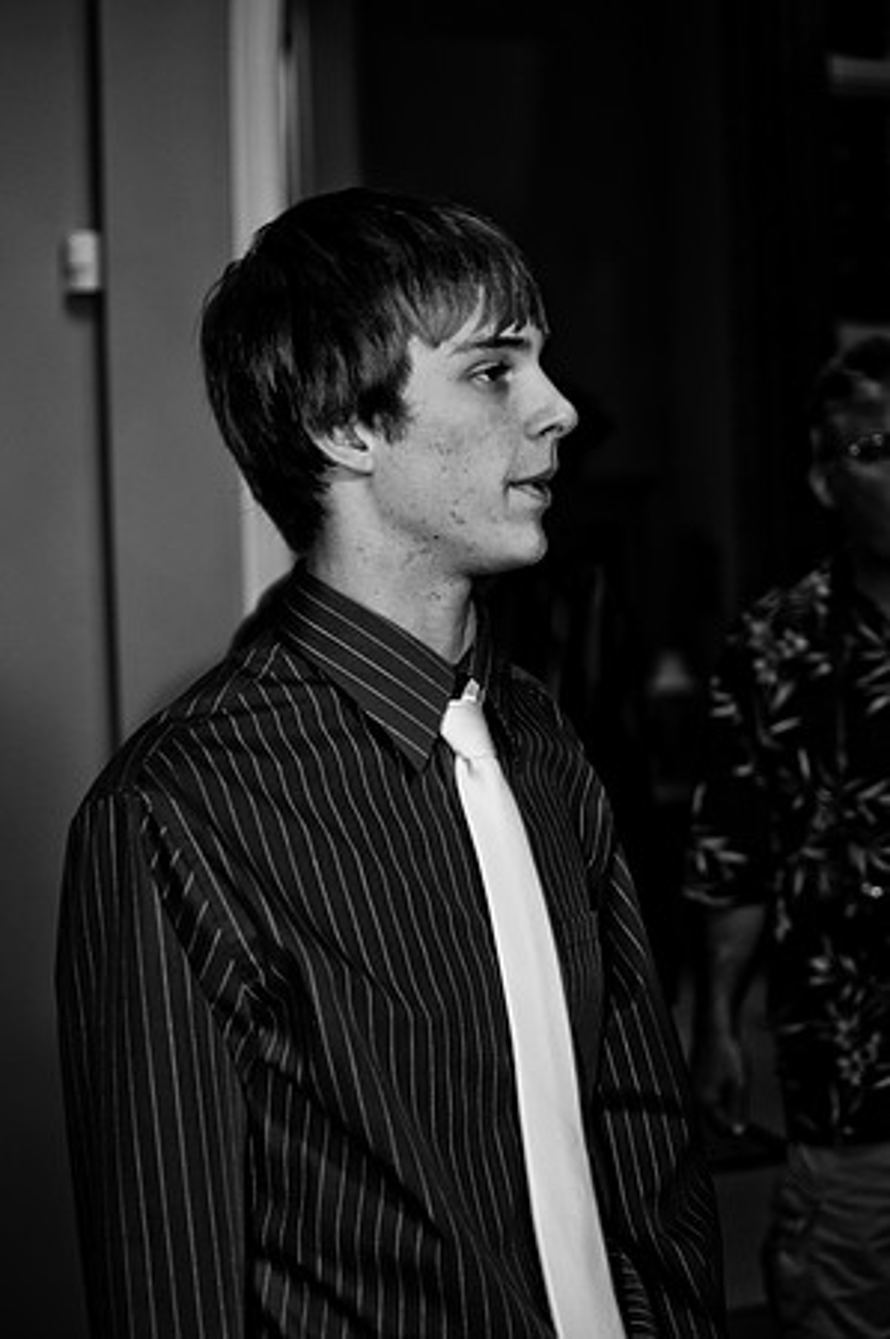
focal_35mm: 52
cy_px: 670
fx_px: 1951
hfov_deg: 25.7
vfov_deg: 37.9
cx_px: 445
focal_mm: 35
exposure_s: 1/60
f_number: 2
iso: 400
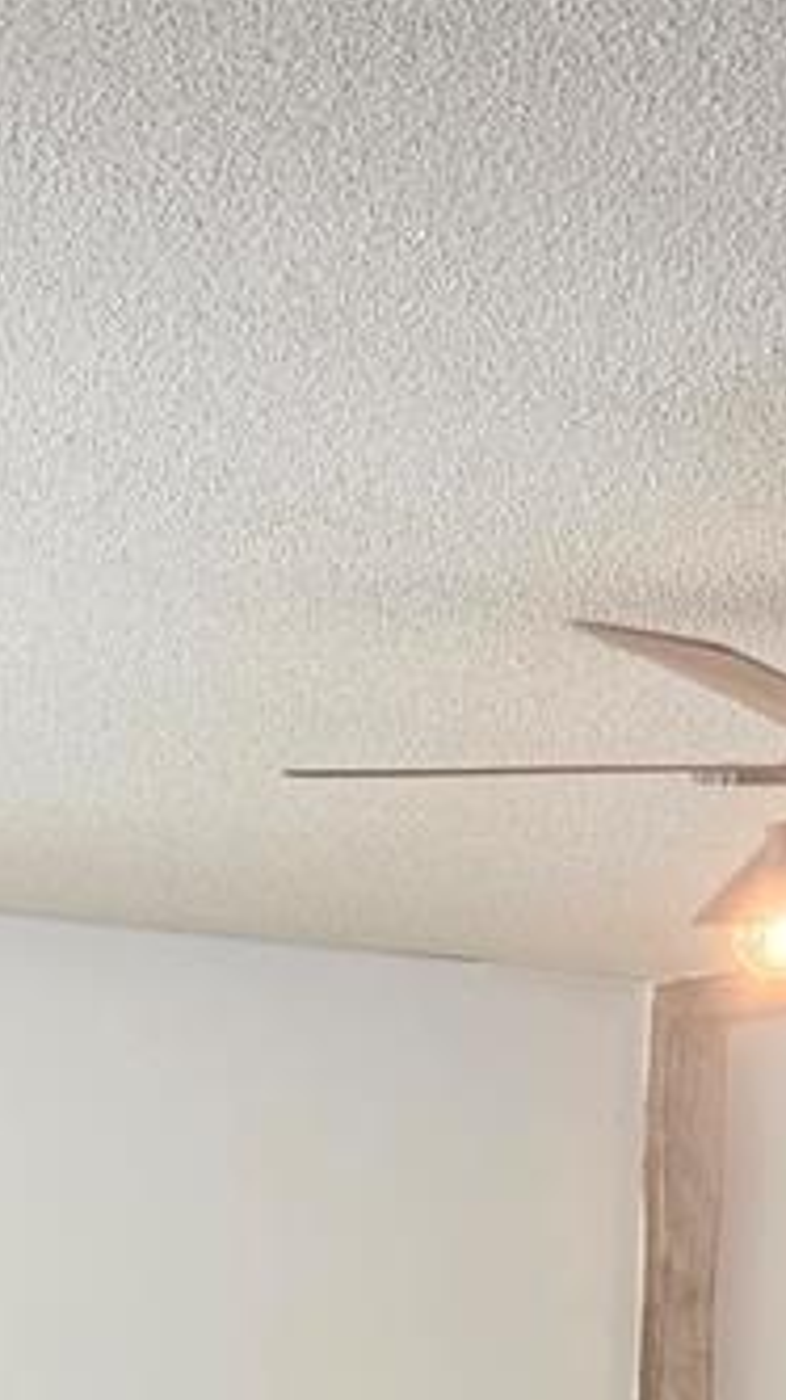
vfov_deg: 25.2
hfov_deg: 15.7
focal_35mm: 77
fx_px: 2857
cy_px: 1606
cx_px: 462
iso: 500
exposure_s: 1/120
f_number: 1.4
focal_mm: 6.5
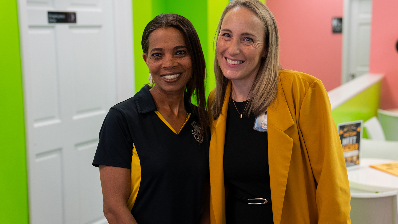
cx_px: 202
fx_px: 517
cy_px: 96
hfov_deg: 42.1
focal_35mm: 49
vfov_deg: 24.4
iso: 500
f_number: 2.8
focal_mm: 46
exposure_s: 1/125
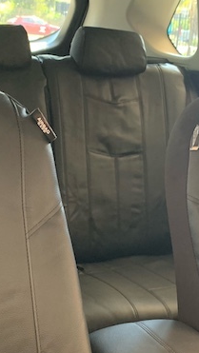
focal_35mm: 61
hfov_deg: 19.8
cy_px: 232
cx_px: 101
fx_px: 572
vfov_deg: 34.1
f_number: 1.8
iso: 400
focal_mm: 4.25
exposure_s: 1/44
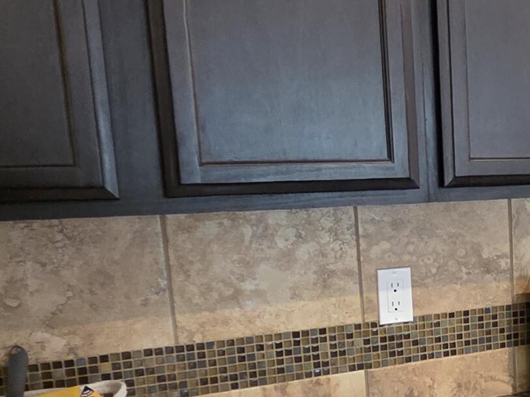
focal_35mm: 48
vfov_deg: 30.0
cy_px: 274
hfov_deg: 33.4
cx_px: 613
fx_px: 735
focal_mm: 2.2
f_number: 2.2
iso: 1250
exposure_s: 1/40
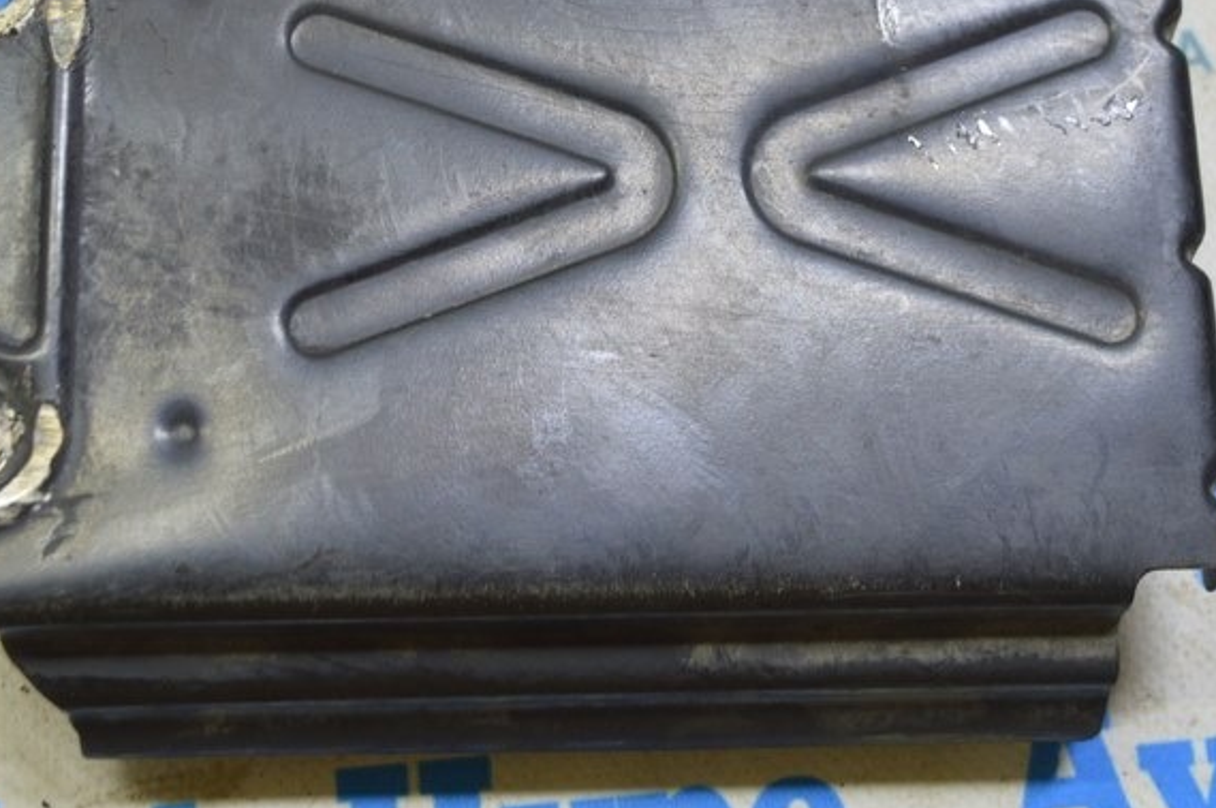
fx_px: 2733
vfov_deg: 16.7
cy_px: 138
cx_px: 554
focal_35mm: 81
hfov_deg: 25.1
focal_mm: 30
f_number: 5.6
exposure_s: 1/20
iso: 400
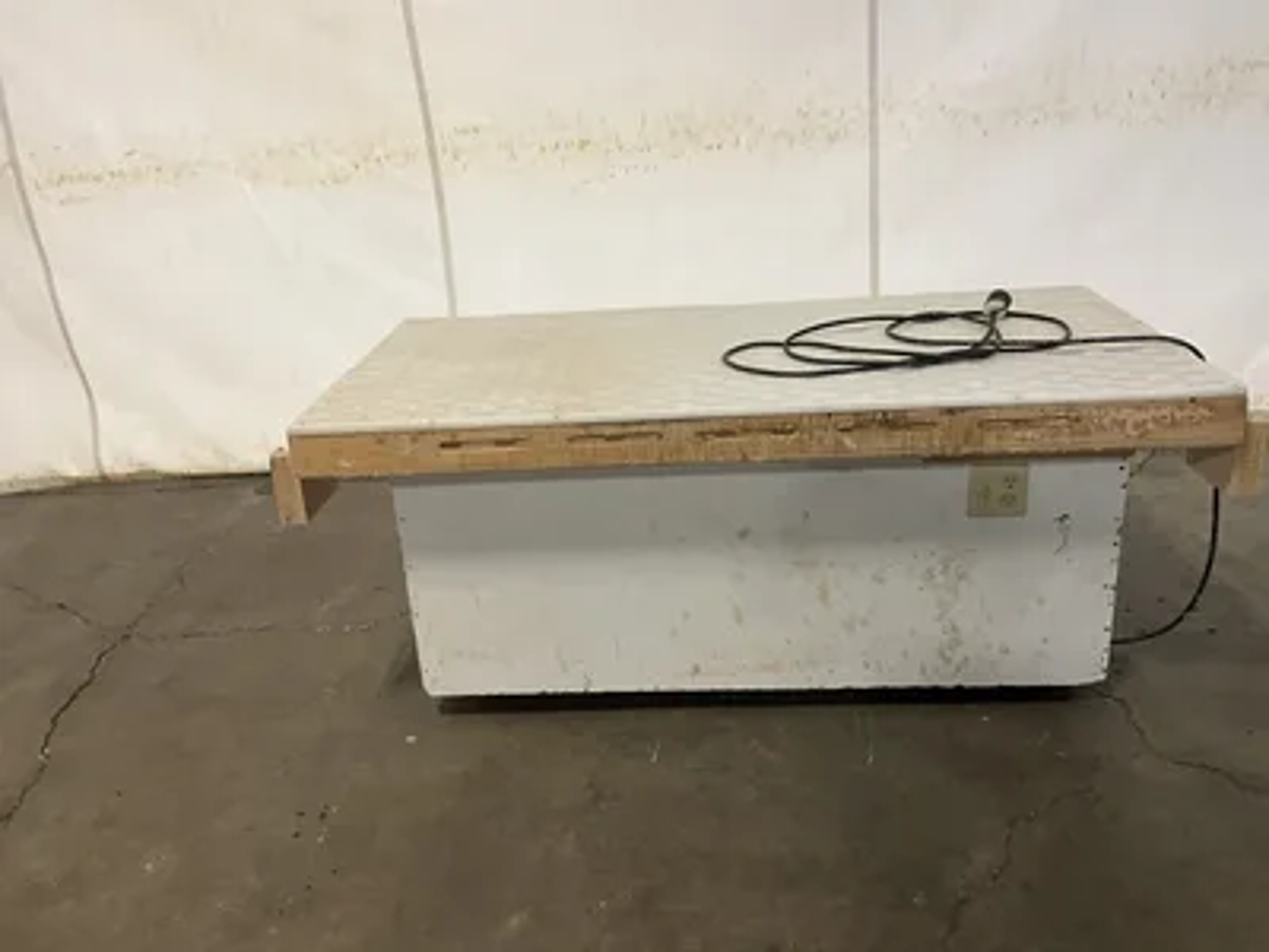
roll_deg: +5.0
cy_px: 476
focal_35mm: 29
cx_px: 634
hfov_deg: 61.7
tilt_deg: -21.7
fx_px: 1063
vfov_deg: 48.2
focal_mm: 3
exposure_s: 1/60
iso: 200
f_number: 1.8
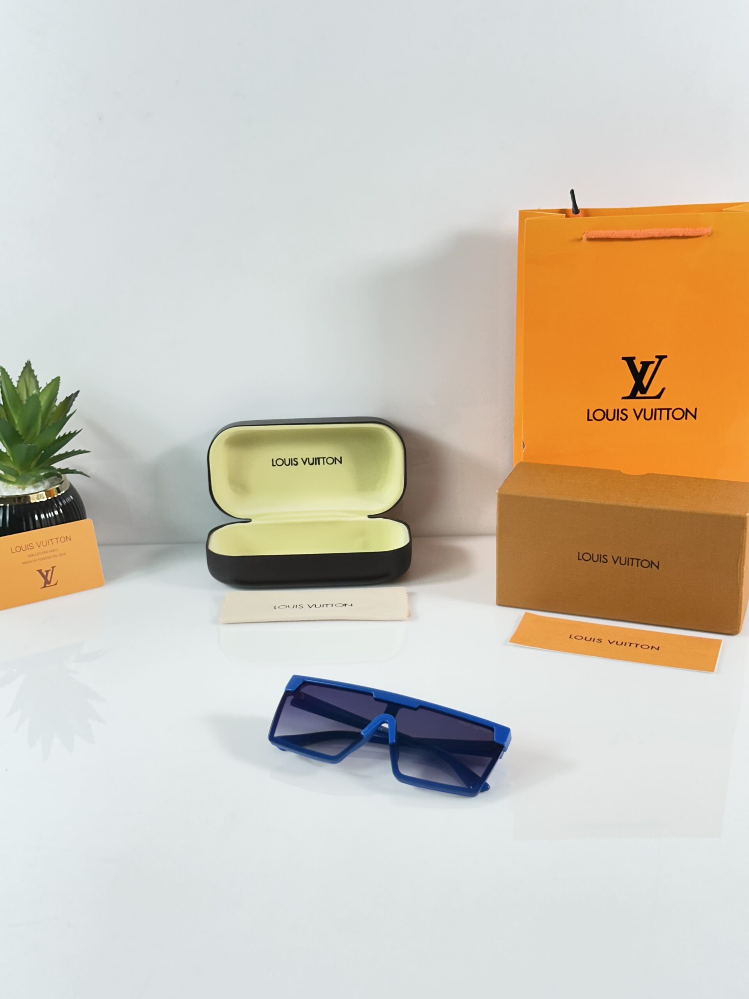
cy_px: 500
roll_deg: +1.1
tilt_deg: -21.1
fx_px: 1385
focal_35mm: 48
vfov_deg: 39.7
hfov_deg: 30.3
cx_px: 374
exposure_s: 1/100
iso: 80
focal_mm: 6.86
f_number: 1.78
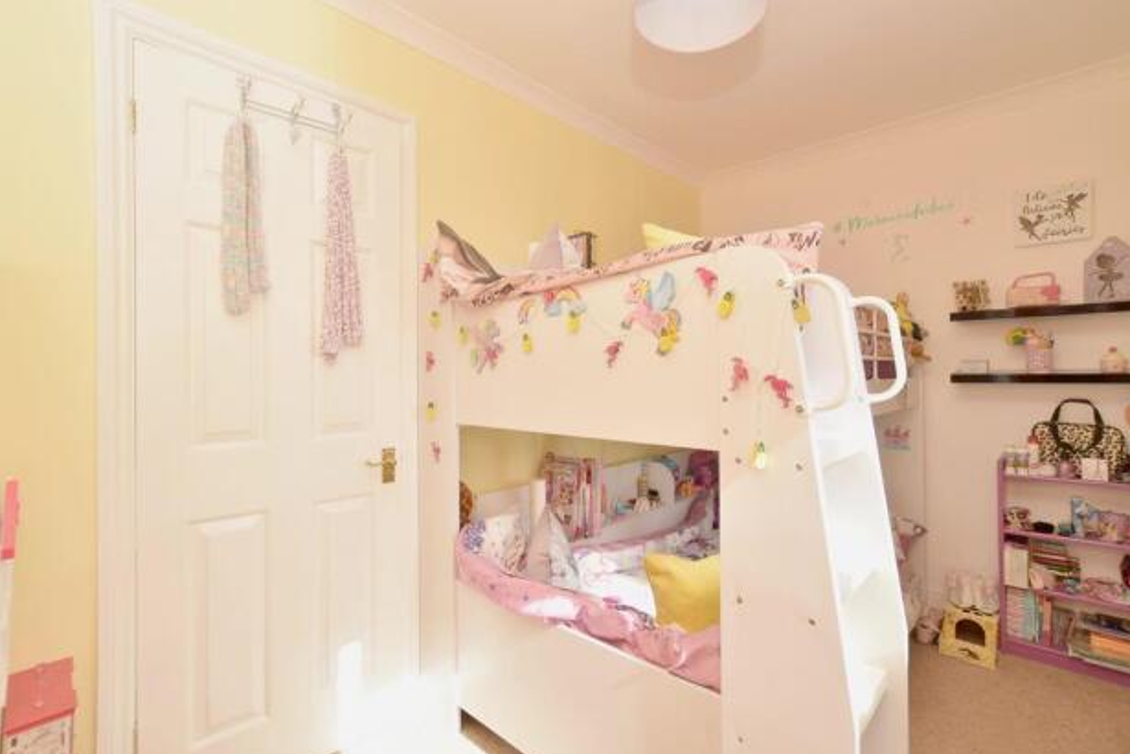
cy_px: 371
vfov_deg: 73.7
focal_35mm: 16
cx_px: 573
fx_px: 502
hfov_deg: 96.7
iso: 500
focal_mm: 10
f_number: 9
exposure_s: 1/200
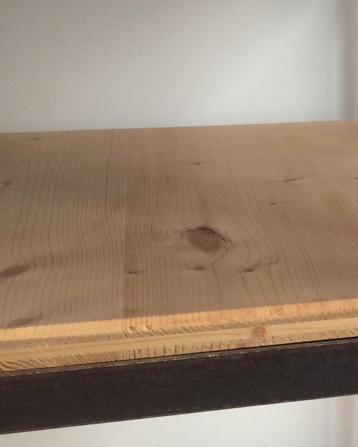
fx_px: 1007
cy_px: 219
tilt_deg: -17.1
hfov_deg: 19.4
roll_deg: -0.5
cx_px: 388
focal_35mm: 76
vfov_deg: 25.1
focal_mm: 3.3
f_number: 2.4
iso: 40
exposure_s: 1/50
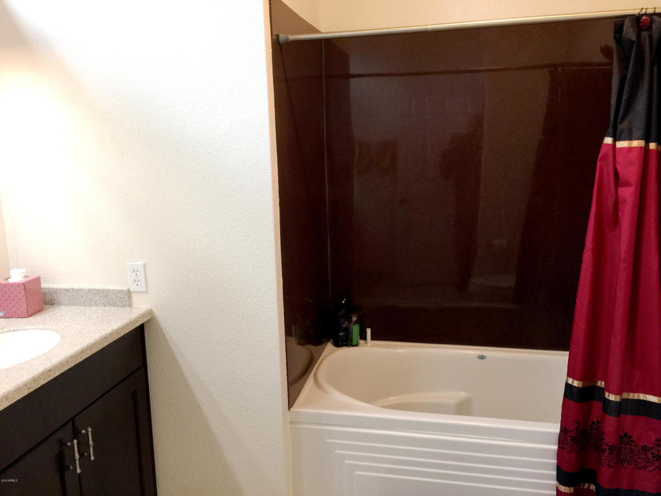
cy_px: 248
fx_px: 554
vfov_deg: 48.2
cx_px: 330
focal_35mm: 29
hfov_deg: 61.7
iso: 32
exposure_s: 1/15
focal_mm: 4.15
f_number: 2.2
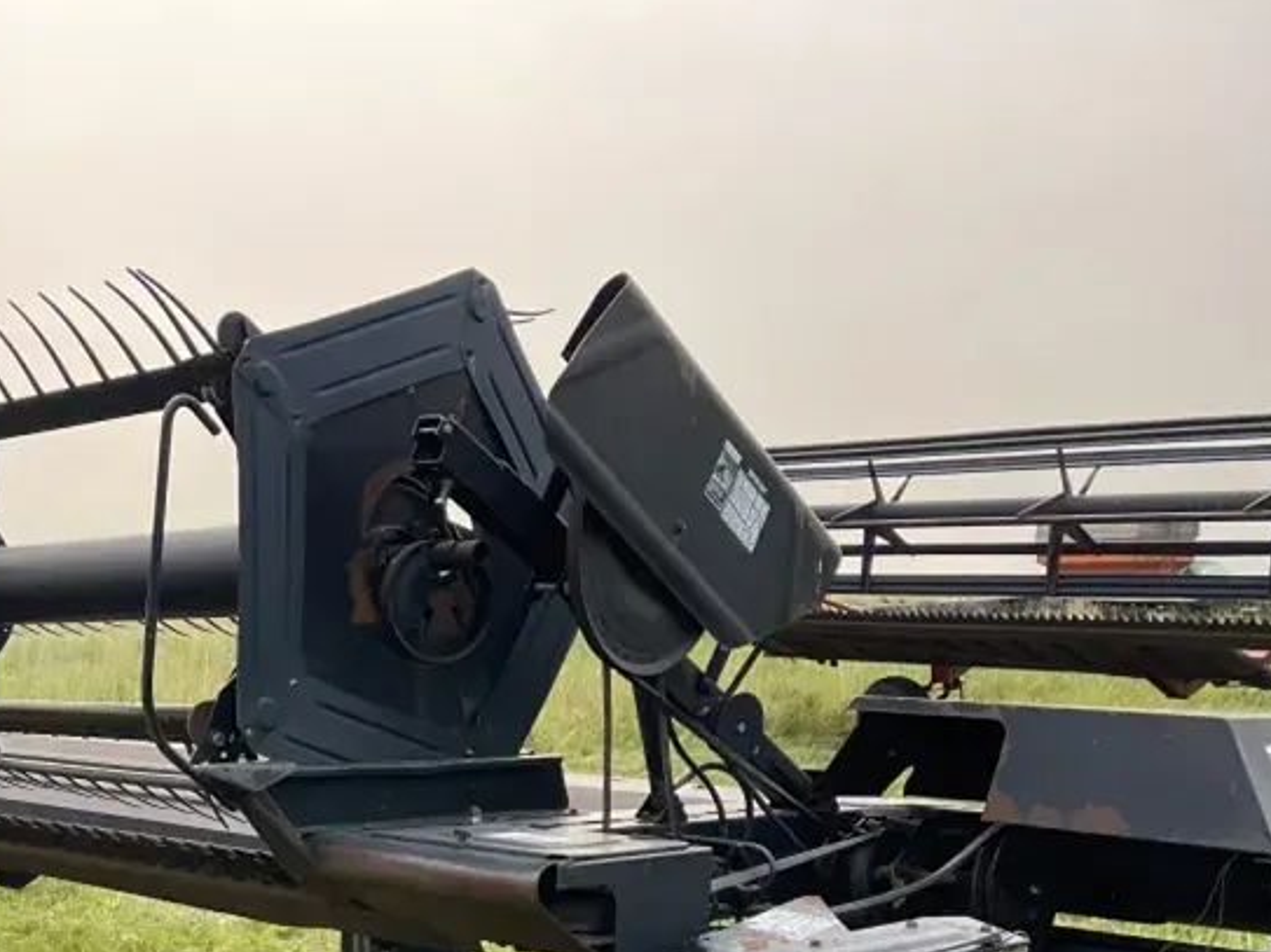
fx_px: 1689
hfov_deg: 39.1
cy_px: 828
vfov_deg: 30.3
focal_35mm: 46
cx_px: 194
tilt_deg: -1.7
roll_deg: +3.2
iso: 32
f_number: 1.6
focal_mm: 5.1
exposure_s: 1/1420
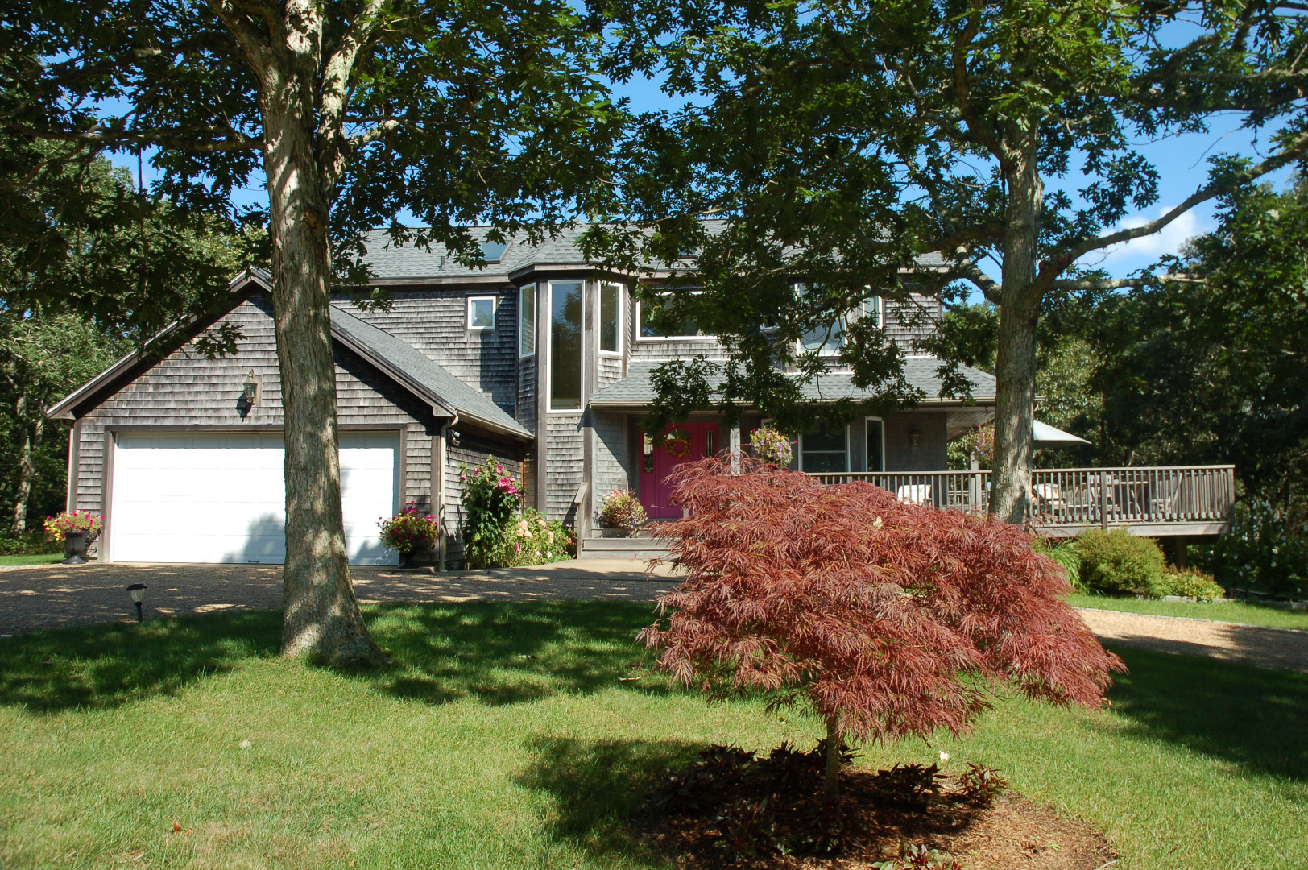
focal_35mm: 27
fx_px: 980
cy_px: 435
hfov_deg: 67.4
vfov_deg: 47.9
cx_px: 654
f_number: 8
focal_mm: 18
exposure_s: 1/250
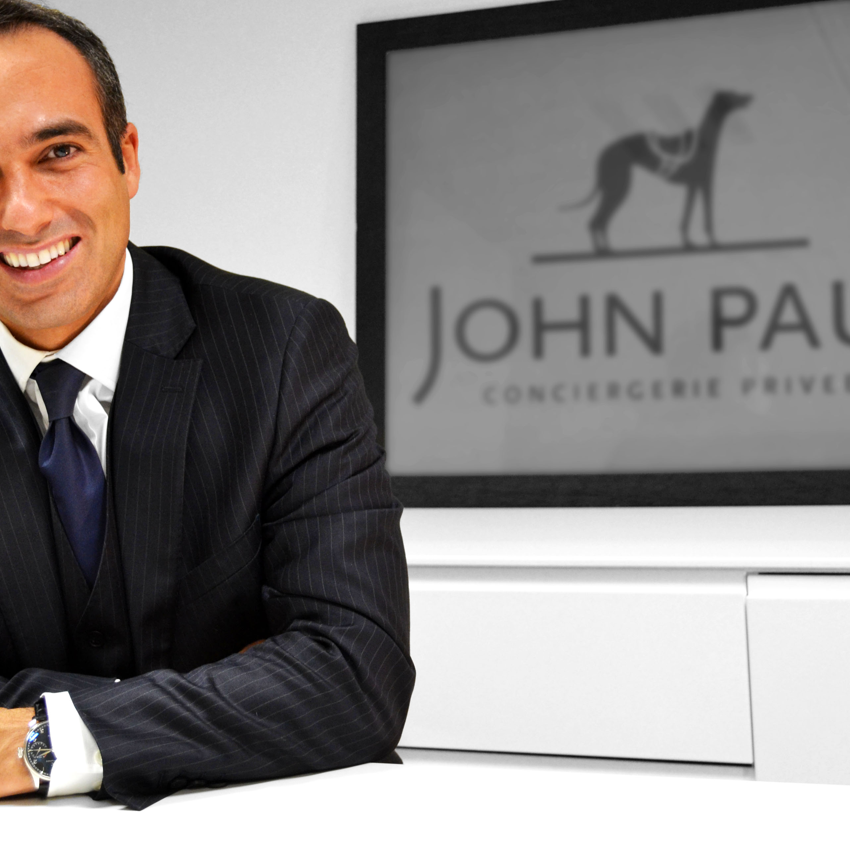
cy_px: 378
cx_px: 379
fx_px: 1778
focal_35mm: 64
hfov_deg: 26.9
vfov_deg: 26.9
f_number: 4.5
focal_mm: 28
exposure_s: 1/40
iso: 800
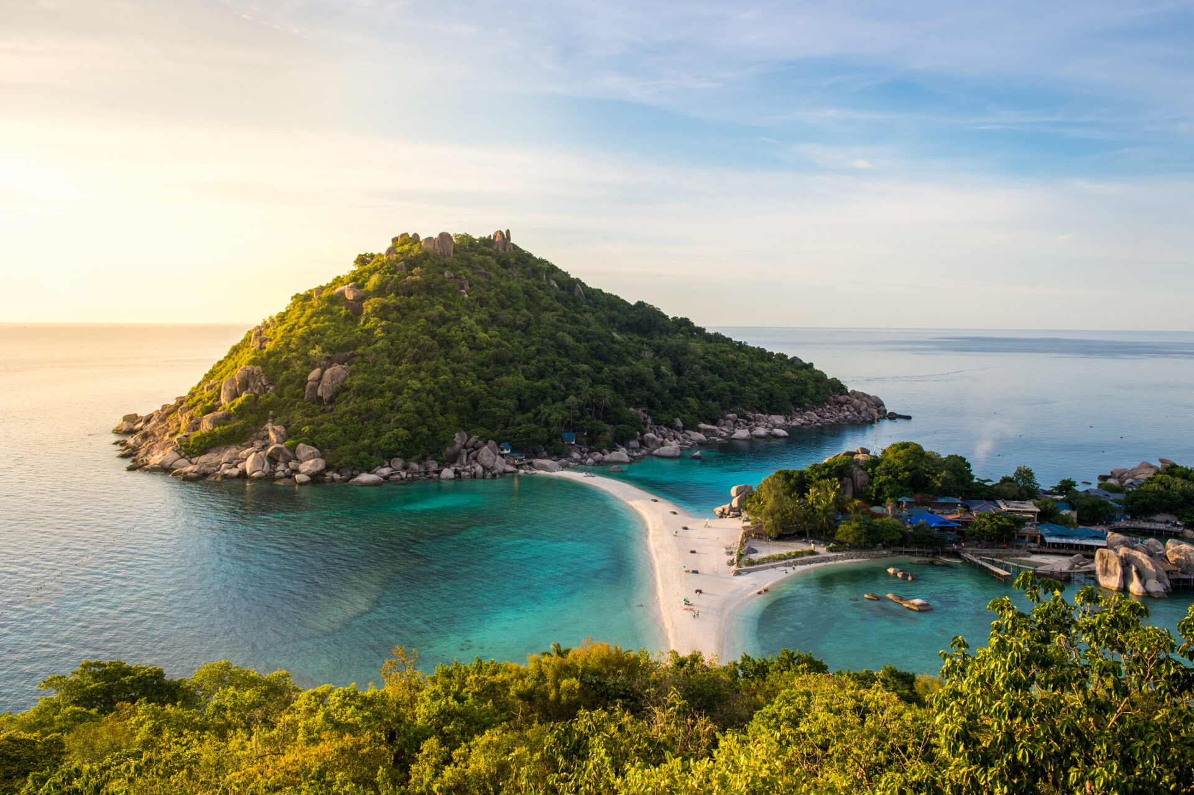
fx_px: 961
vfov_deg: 44.9
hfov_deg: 63.7
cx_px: 597
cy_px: 398
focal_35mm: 29
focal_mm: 29
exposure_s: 1/160
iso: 100
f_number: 8
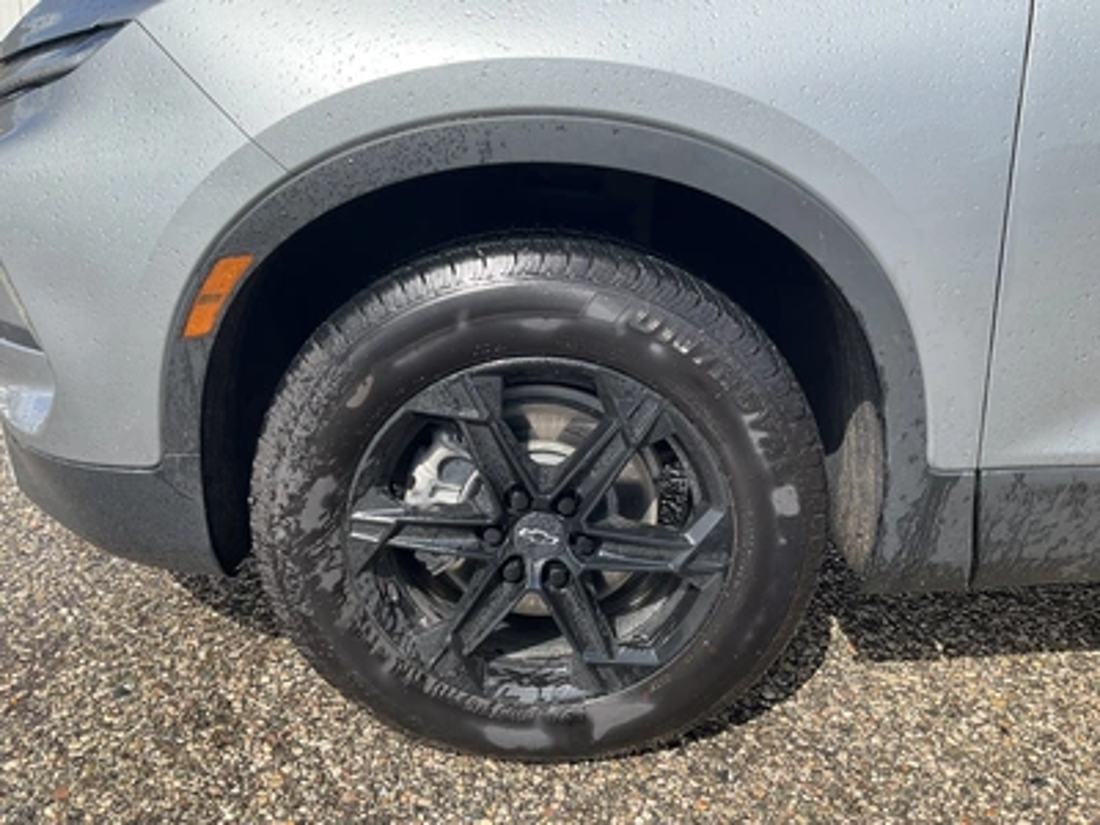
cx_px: 550
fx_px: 922
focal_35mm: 29
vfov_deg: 48.2
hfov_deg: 61.7
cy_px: 412
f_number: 1.8
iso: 25
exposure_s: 1/749
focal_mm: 3
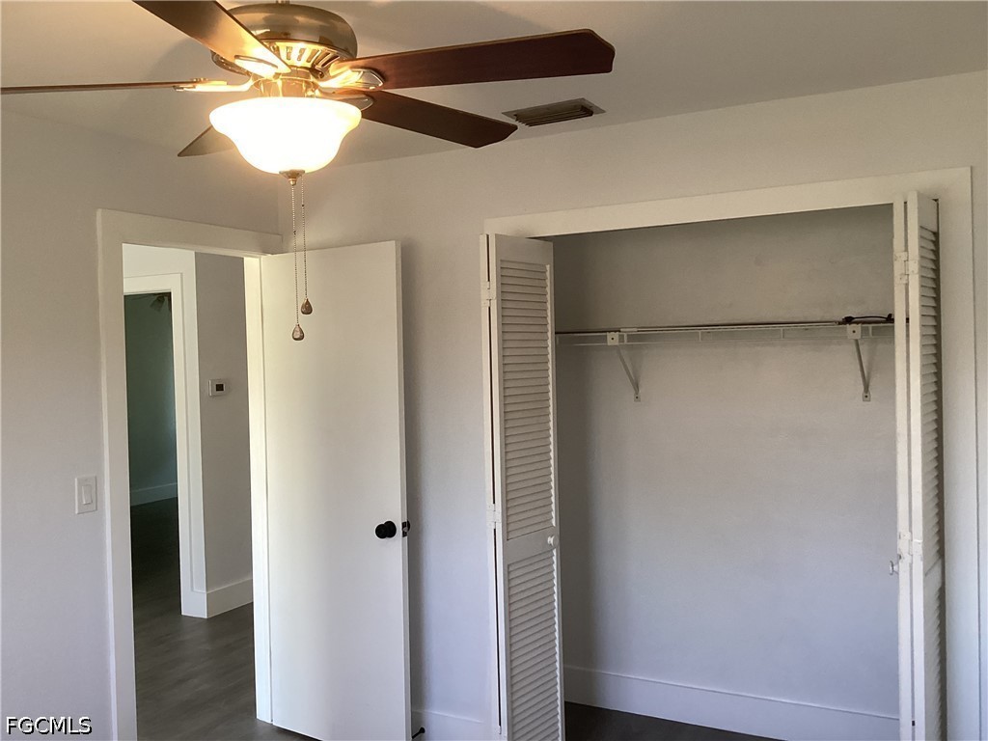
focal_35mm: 31
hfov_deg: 58.4
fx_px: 885
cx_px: 494
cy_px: 370
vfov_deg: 45.4
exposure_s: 1/60
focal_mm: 3.3
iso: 100
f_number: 2.4
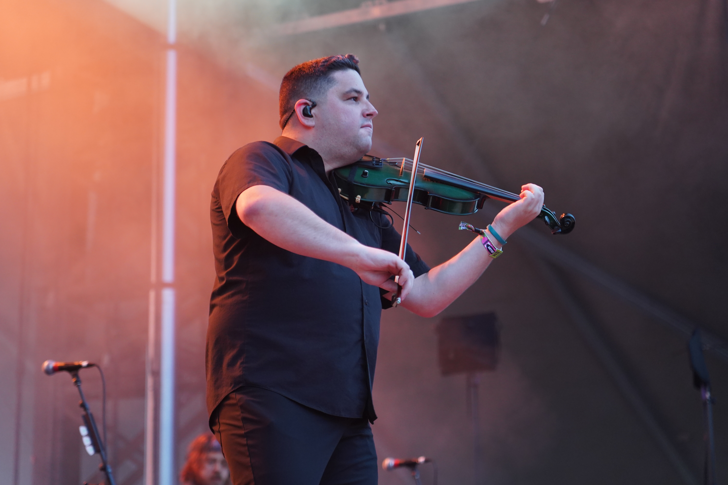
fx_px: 2123
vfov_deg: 13.0
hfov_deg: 19.5
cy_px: 242
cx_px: 364
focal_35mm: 105
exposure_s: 1/160
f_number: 4
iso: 2500
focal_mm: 105
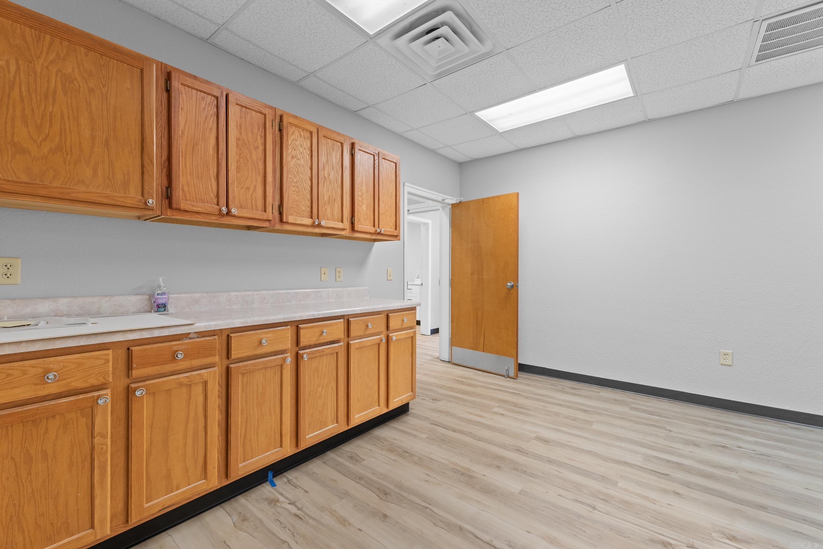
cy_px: 274
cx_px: 412
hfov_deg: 100.4
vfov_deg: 77.3
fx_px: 343
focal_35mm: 15
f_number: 7.1
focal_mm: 10
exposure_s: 1/5
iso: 400
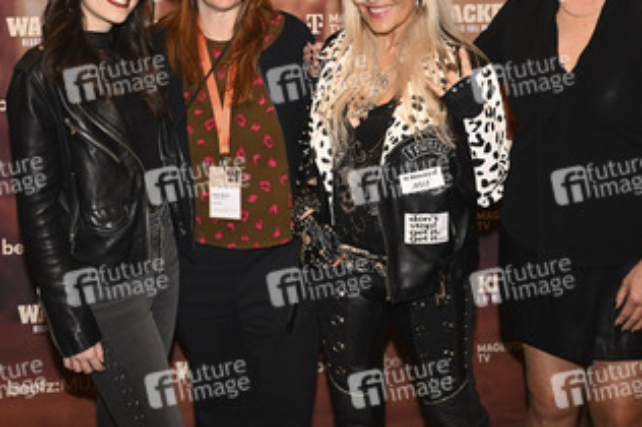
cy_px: 130
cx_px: 346
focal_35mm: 50
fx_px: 891
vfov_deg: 26.7
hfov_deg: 39.6
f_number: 5.6
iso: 2000
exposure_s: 1/160
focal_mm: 35
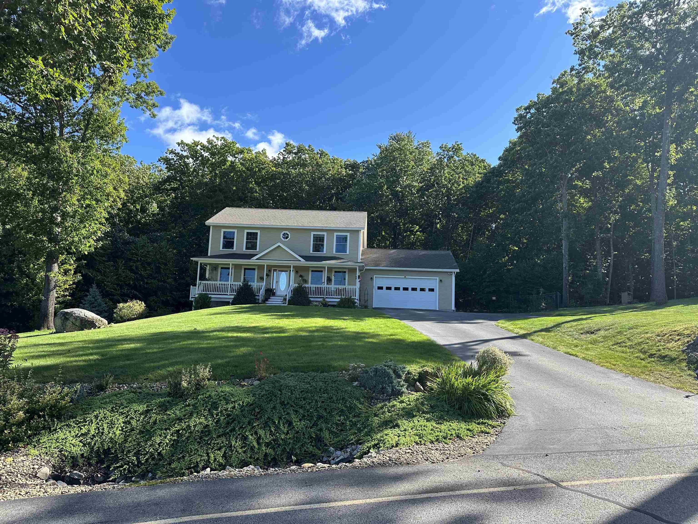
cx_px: 349
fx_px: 484
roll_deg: -2.5
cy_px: 262
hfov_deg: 71.6
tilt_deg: +8.2
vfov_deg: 56.8
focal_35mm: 24
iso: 80
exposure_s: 1/1721
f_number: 1.78
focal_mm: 6.86
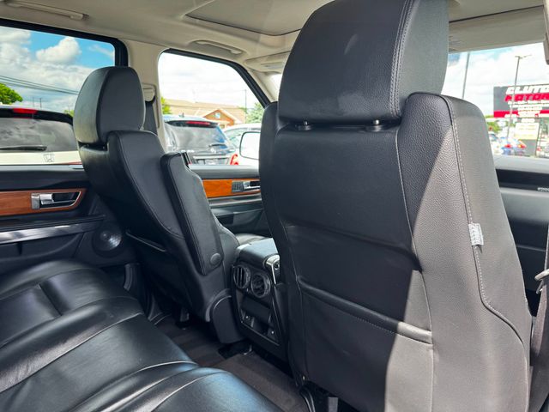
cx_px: 274
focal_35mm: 24
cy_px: 206
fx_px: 381
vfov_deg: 56.8
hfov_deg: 71.6
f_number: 1.78
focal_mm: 6.76
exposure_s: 1/131
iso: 50
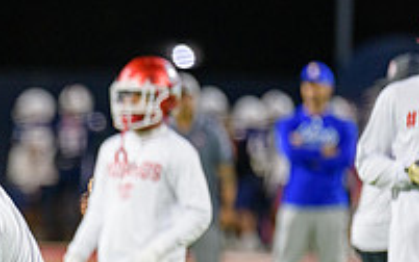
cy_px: 284
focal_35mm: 736
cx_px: 29
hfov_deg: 2.9
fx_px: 8412
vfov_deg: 1.8
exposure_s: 1/250
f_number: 2.8
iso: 1250
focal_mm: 250
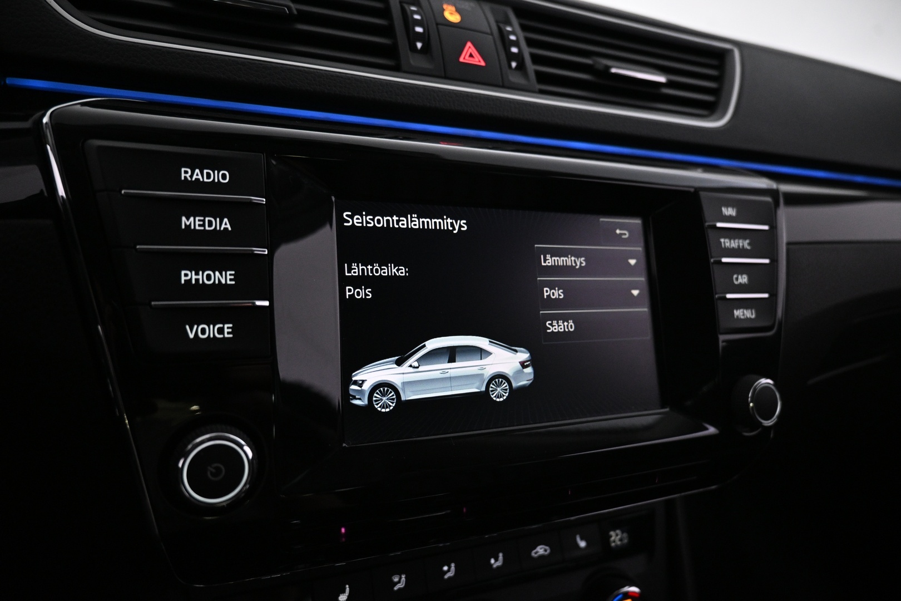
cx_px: 450
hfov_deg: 73.7
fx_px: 601
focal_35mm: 24
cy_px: 300
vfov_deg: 53.1
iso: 1600
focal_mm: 16
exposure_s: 1/60
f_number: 3.5
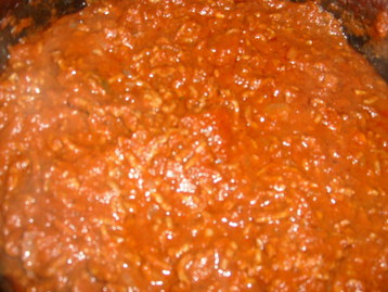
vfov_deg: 40.7
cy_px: 146
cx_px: 194
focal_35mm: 35
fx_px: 393
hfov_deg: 52.6
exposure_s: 1/45
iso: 100
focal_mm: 5.8
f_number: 2.8
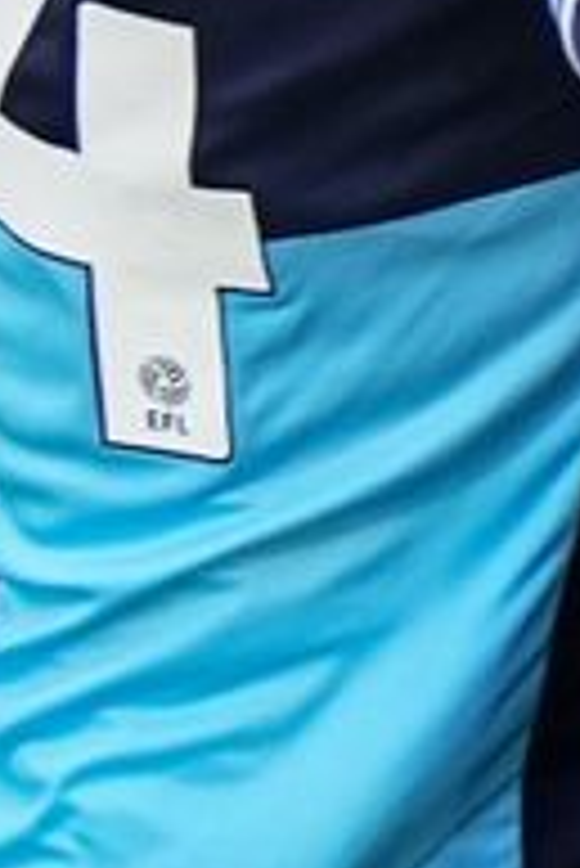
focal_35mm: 116
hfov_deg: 7.6
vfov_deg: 16.8
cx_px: 2374
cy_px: -200
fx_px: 2798
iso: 1250
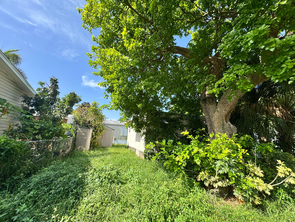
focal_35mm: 14
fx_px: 119
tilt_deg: +13.5
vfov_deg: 85.7
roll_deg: -2.6
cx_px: 148
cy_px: 111
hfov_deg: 102.1
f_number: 2.2
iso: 50
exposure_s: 1/615
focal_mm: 2.22
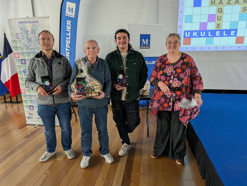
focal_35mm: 24
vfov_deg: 56.9
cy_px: 93
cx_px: 124
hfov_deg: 71.5
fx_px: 171
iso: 162
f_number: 1.68
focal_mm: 6.9
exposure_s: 1/56.3
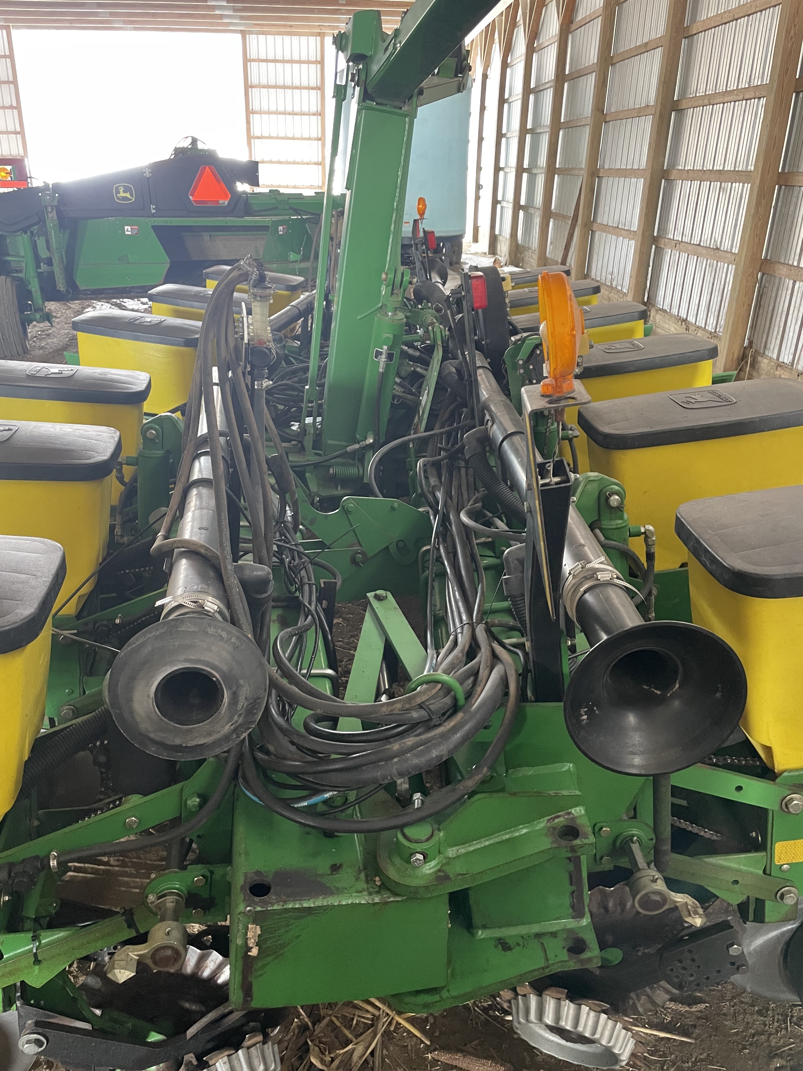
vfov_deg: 67.3
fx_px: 804
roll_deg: +0.0
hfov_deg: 53.1
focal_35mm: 26
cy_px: 536
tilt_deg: -22.6
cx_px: 402
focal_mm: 4.2
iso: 400
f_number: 1.6
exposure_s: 1/50
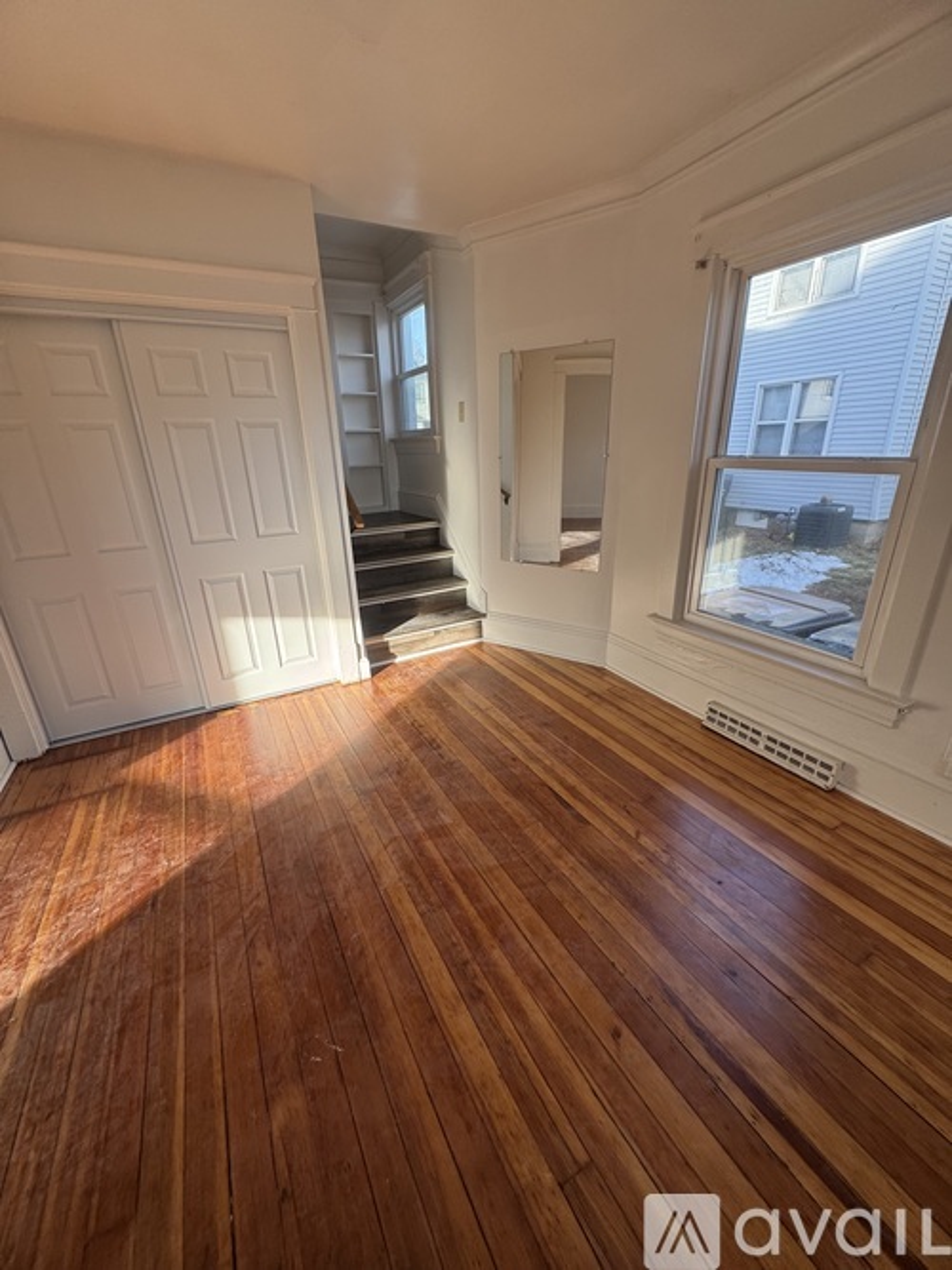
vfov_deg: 102.1
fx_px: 514
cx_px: 476
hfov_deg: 85.7
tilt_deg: -20.3
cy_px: 635
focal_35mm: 14
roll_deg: +2.4
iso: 40
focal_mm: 2.22
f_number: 2.2
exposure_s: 1/126
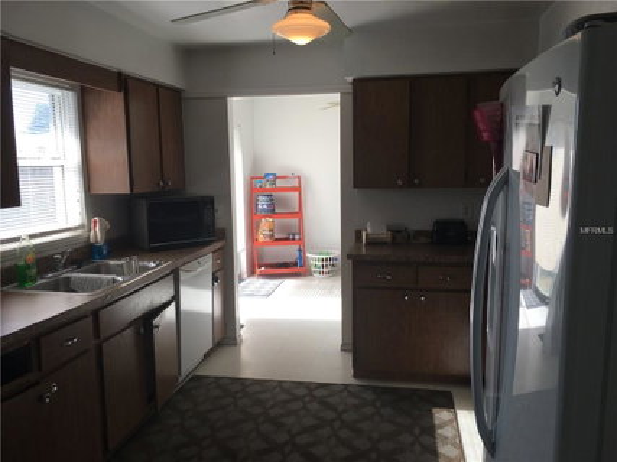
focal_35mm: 29
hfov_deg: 61.7
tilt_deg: -8.1
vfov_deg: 48.2
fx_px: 517
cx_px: 308
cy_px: 231
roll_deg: +1.3
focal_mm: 4.15
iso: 25
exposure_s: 1/120
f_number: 2.2
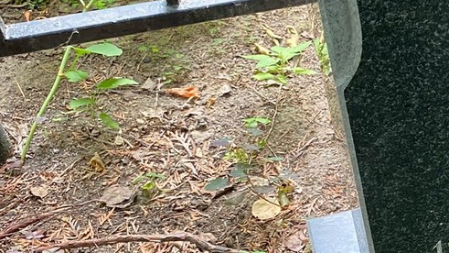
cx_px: 653
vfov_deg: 14.5
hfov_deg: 21.8
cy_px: 160
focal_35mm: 83
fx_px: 988
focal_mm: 4.25
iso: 125
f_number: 1.8
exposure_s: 1/64
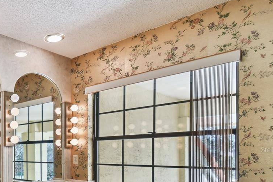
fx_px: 243
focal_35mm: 32
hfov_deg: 48.7
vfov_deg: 39.3
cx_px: 2
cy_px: 150
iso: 100
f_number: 7.1
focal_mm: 10
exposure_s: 1/10
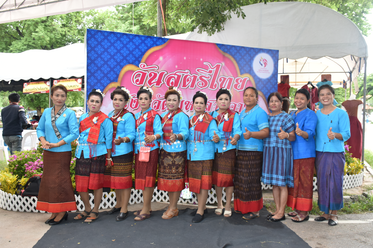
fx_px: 311
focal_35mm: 30
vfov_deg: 43.6
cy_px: 124
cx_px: 186
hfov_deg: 61.9
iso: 320
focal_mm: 20
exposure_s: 1/125
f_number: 5.6
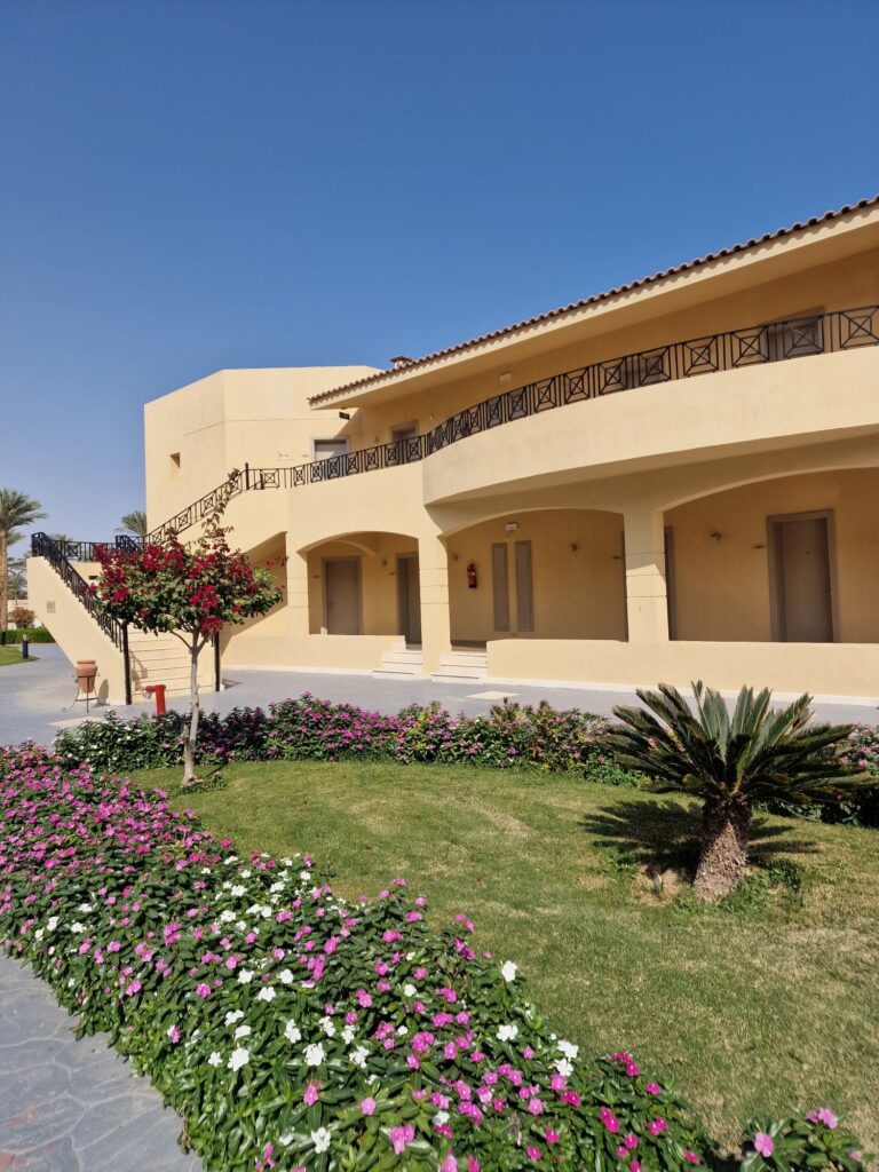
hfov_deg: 58.9
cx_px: 440
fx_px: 779
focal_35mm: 23
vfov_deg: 73.9
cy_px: 586
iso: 50
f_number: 1.8
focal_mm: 6.4
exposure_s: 1/2232
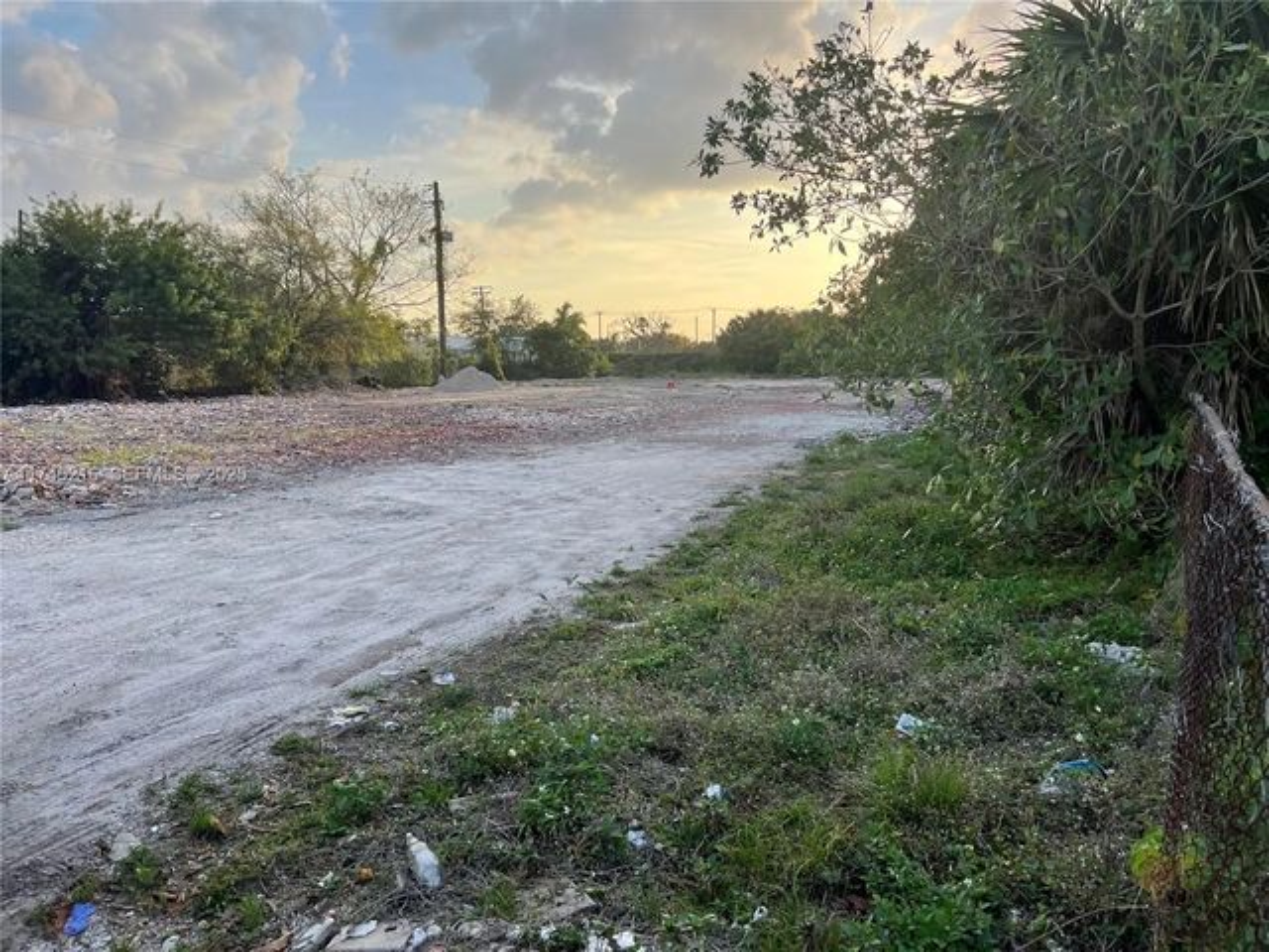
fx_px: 953
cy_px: 476
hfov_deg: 67.3
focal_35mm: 26
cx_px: 634
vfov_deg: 53.1
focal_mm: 5.7
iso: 50
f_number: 1.5
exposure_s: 1/1295
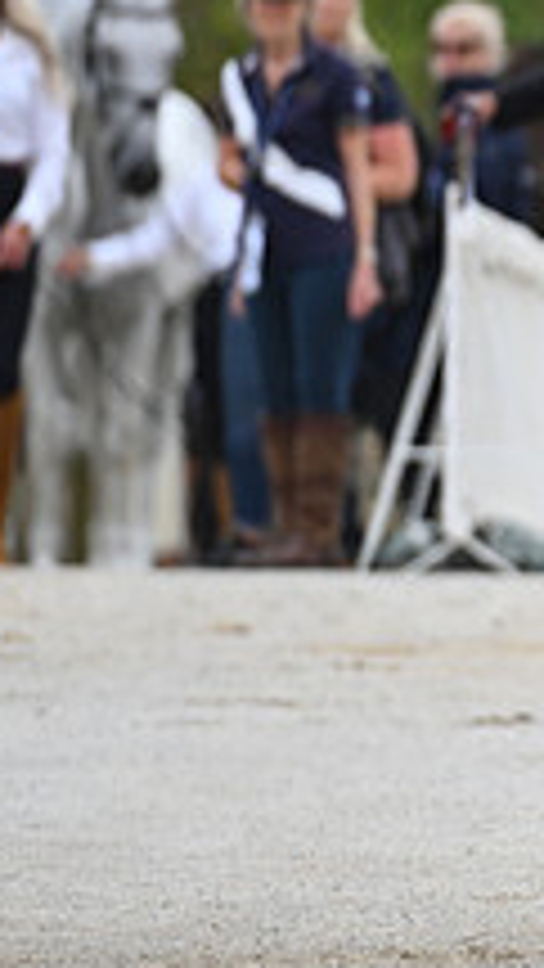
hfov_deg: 1.1
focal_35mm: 1130
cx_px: 1164
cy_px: 241
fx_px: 28966
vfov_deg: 1.9
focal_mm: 400
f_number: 5.6
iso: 560
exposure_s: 1/1600
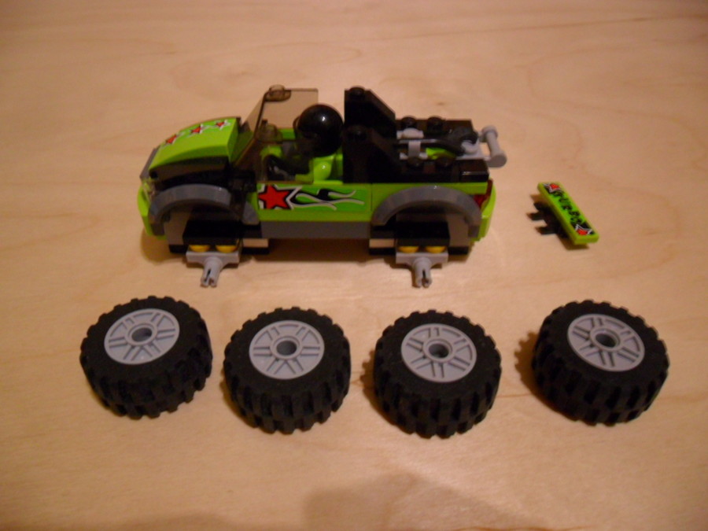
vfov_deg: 51.4
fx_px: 552
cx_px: 354
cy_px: 266
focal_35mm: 27
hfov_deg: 65.3
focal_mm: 4.9
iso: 200
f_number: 3.5
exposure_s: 1/3
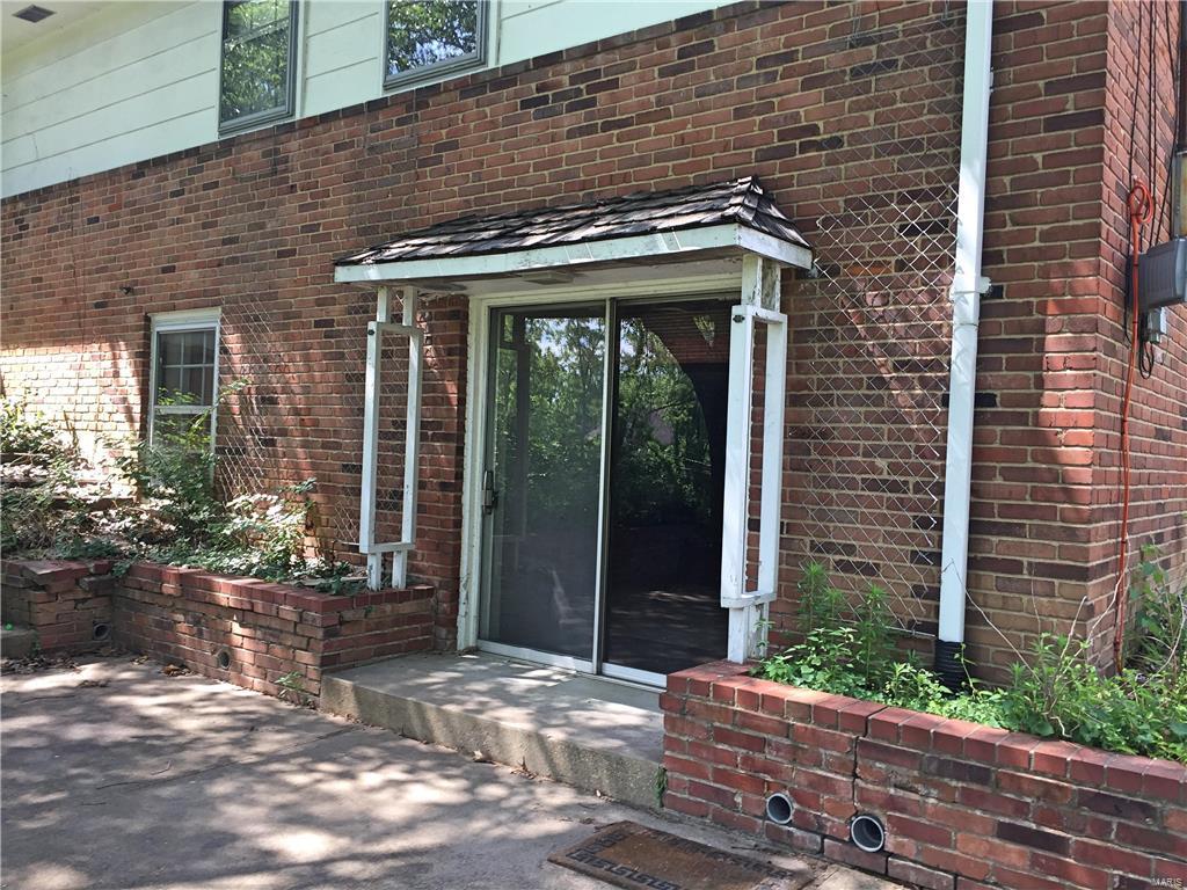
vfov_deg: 48.2
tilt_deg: +1.0
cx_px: 594
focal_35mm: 29
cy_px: 445
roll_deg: -1.7
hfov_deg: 61.7
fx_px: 994
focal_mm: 4.15
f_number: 2.2
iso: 32
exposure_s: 1/120
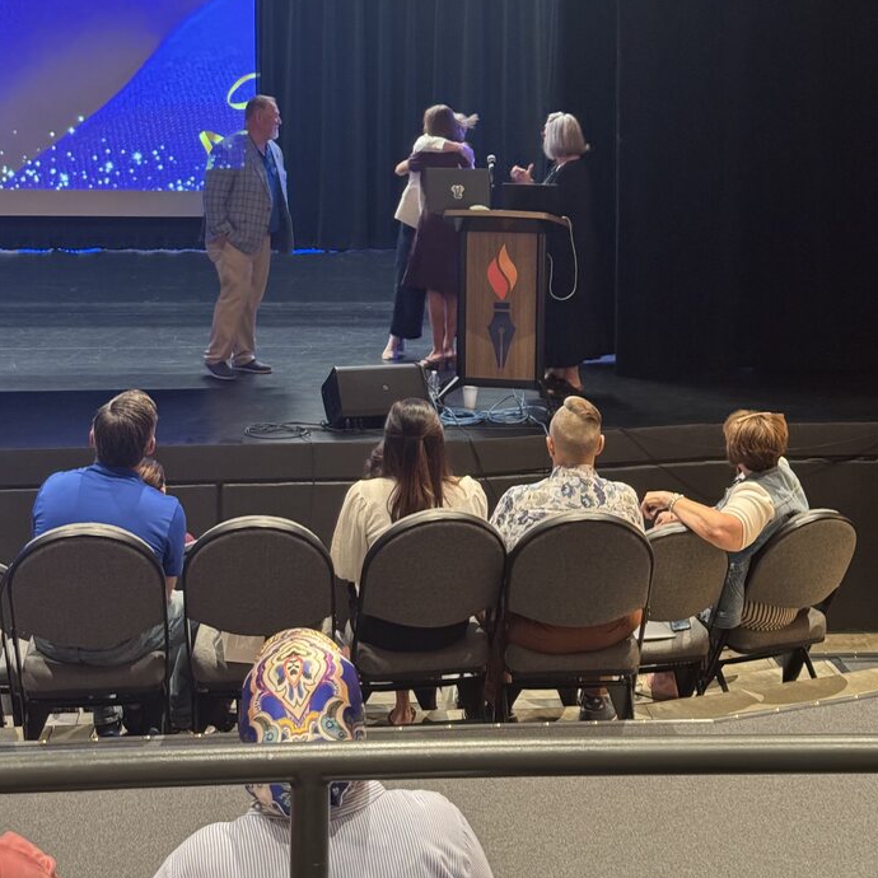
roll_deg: -0.8
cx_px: 464
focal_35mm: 63
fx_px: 1808
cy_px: 252
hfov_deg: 27.3
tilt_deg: -6.9
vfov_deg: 27.0
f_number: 1.78
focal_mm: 6.76
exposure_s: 1/30
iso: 640
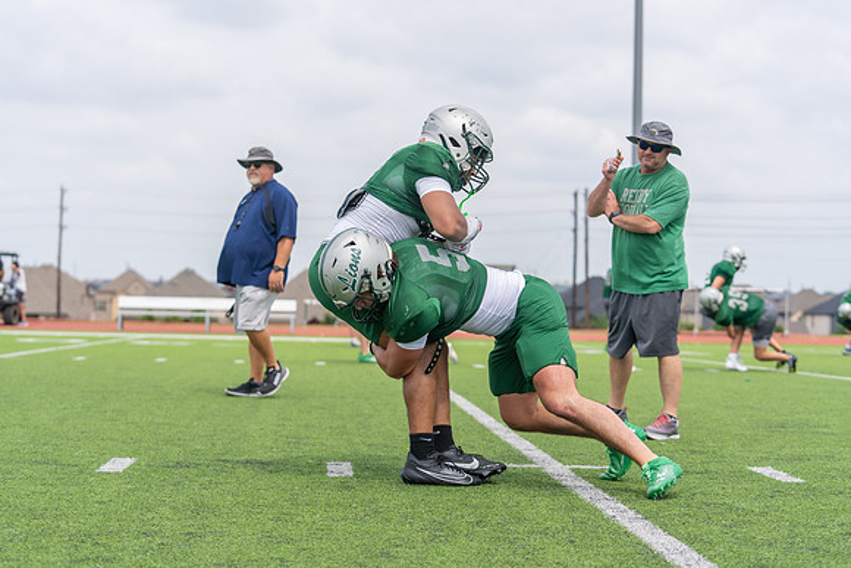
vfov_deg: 19.5
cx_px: 426
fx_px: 1655
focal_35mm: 70
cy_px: 284
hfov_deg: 28.8
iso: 160
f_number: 3.5
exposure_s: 1/1250
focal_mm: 70
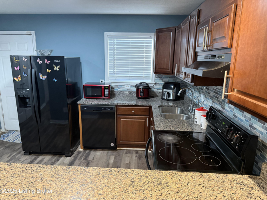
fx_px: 185
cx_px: 134
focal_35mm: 24
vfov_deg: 56.8
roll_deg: -0.6
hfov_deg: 71.6
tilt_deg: -12.5
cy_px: 100
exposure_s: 1/60
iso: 500
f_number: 1.78
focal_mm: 6.76
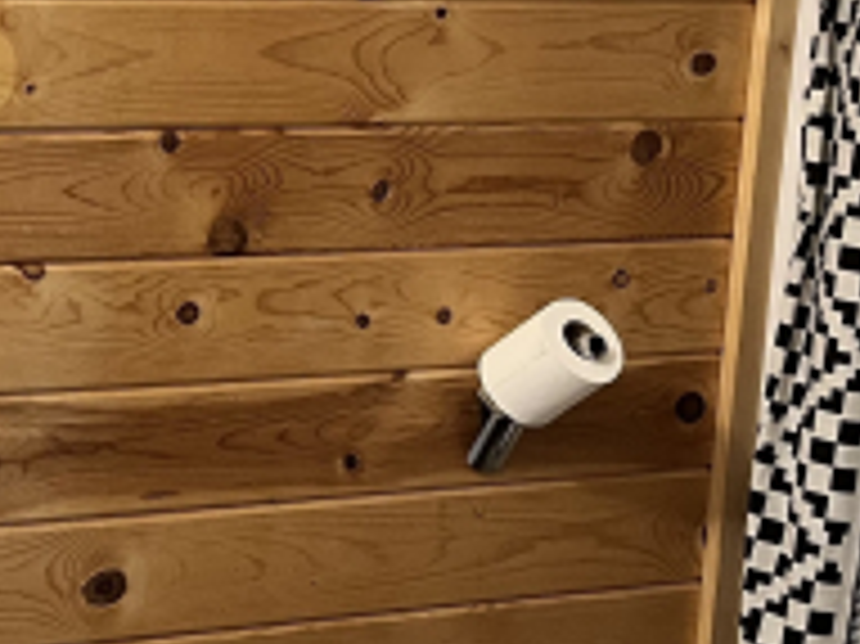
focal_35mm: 91
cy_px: 72
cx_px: -362
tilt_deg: -6.0
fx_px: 2259
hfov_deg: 19.3
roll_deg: -1.8
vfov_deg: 16.0
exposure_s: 1/60
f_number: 1.6
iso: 100
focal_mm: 5.1
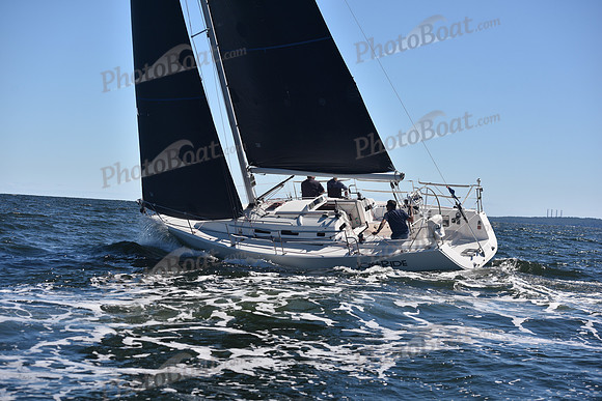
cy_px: 200
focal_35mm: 70
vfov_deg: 19.5
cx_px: 301
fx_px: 1171
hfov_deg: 28.8
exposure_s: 1/1000
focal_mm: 70
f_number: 5
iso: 200
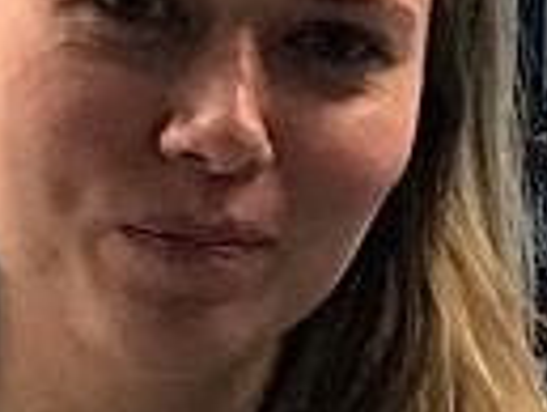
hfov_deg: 8.4
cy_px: 731
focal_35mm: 222
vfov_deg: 6.6
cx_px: 1111
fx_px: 3511
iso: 40
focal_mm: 3.99
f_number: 1.8
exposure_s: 1/17
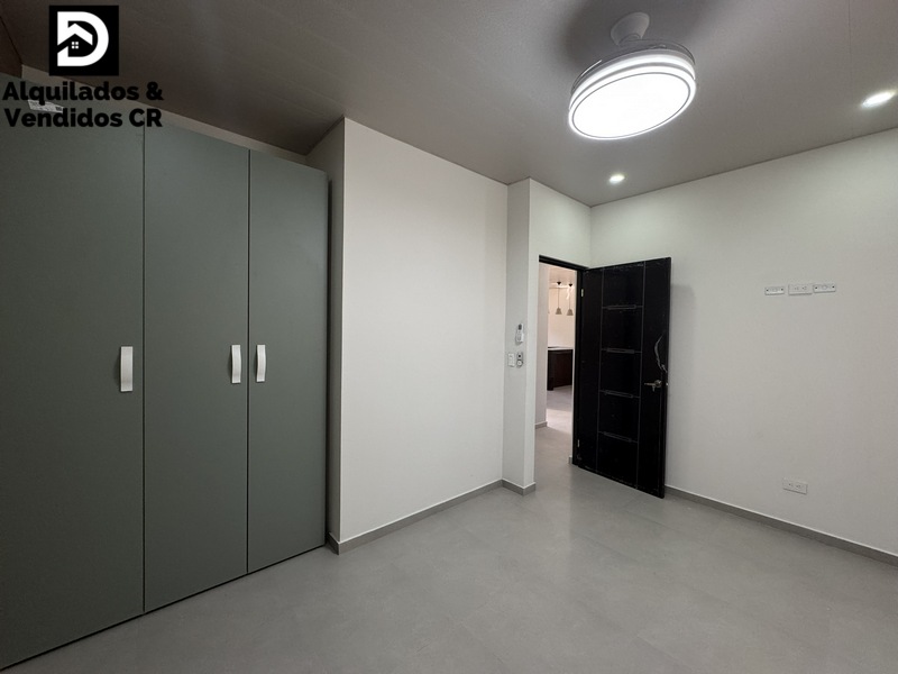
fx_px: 363
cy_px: 337
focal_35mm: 14
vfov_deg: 85.7
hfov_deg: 102.1
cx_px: 449
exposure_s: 1/120
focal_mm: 2.22
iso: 200
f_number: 2.2
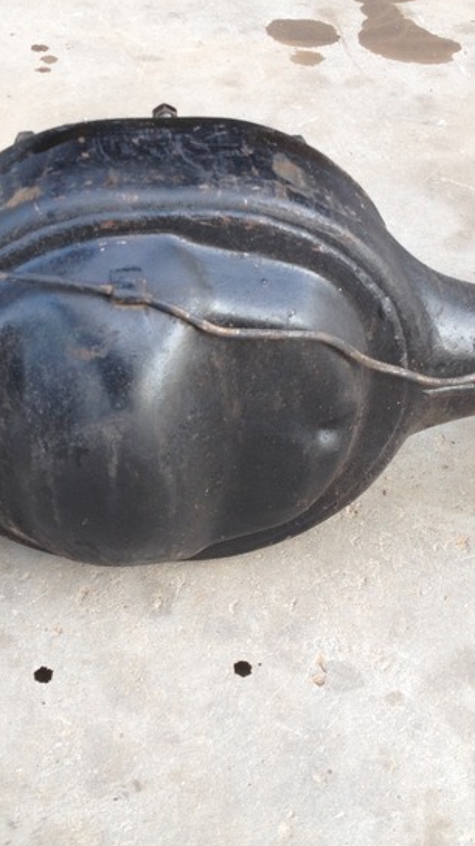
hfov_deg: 21.4
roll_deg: -0.8
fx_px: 1256
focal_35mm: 56
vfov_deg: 37.2
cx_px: 172
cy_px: 442
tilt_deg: -42.2
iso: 50
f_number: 2.4
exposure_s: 1/24
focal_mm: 4.28
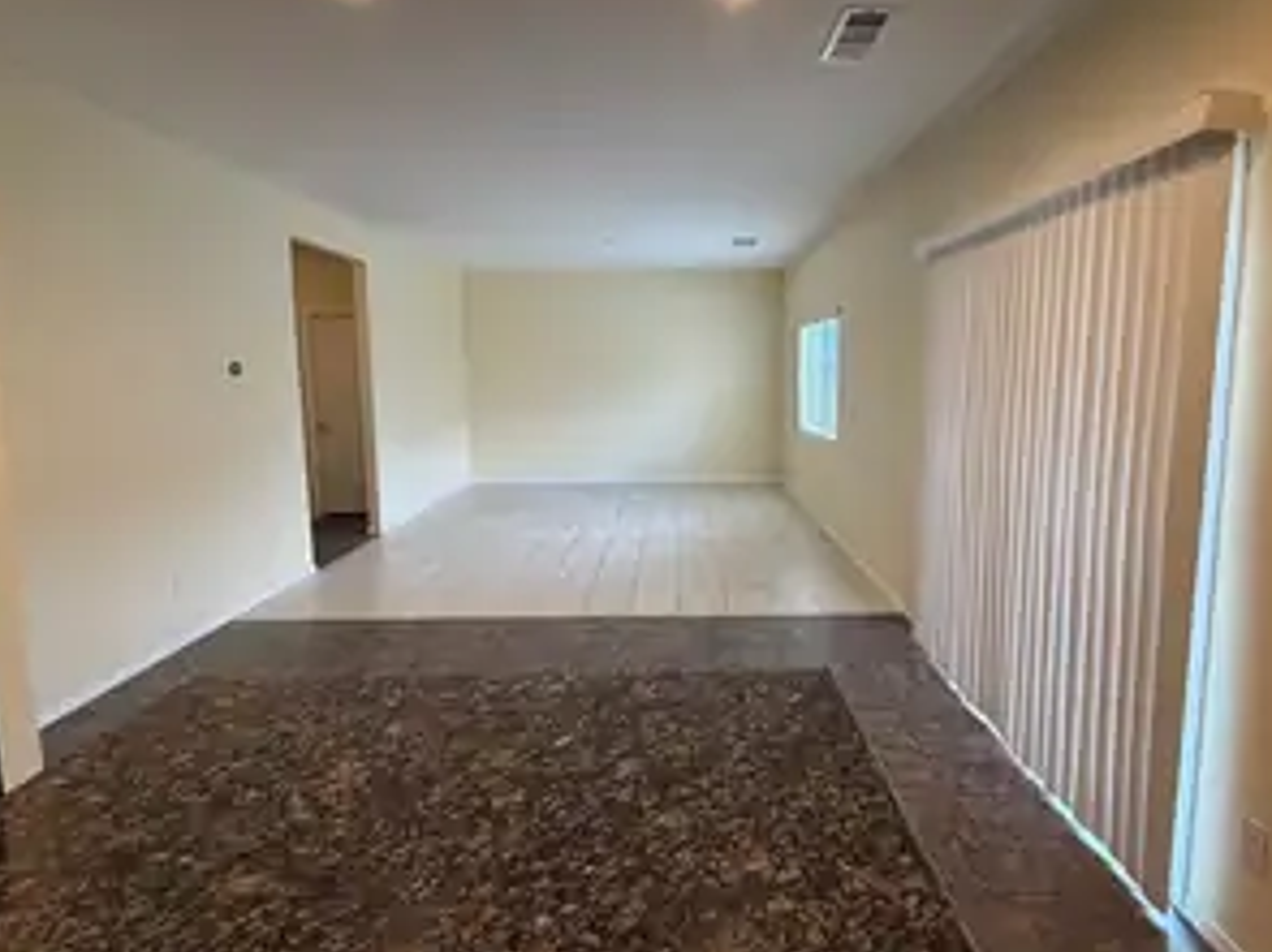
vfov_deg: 68.6
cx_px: 699
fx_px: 698
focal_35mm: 19
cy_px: 448
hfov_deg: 84.4
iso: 320
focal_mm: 2.22
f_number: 2.2
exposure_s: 1/120
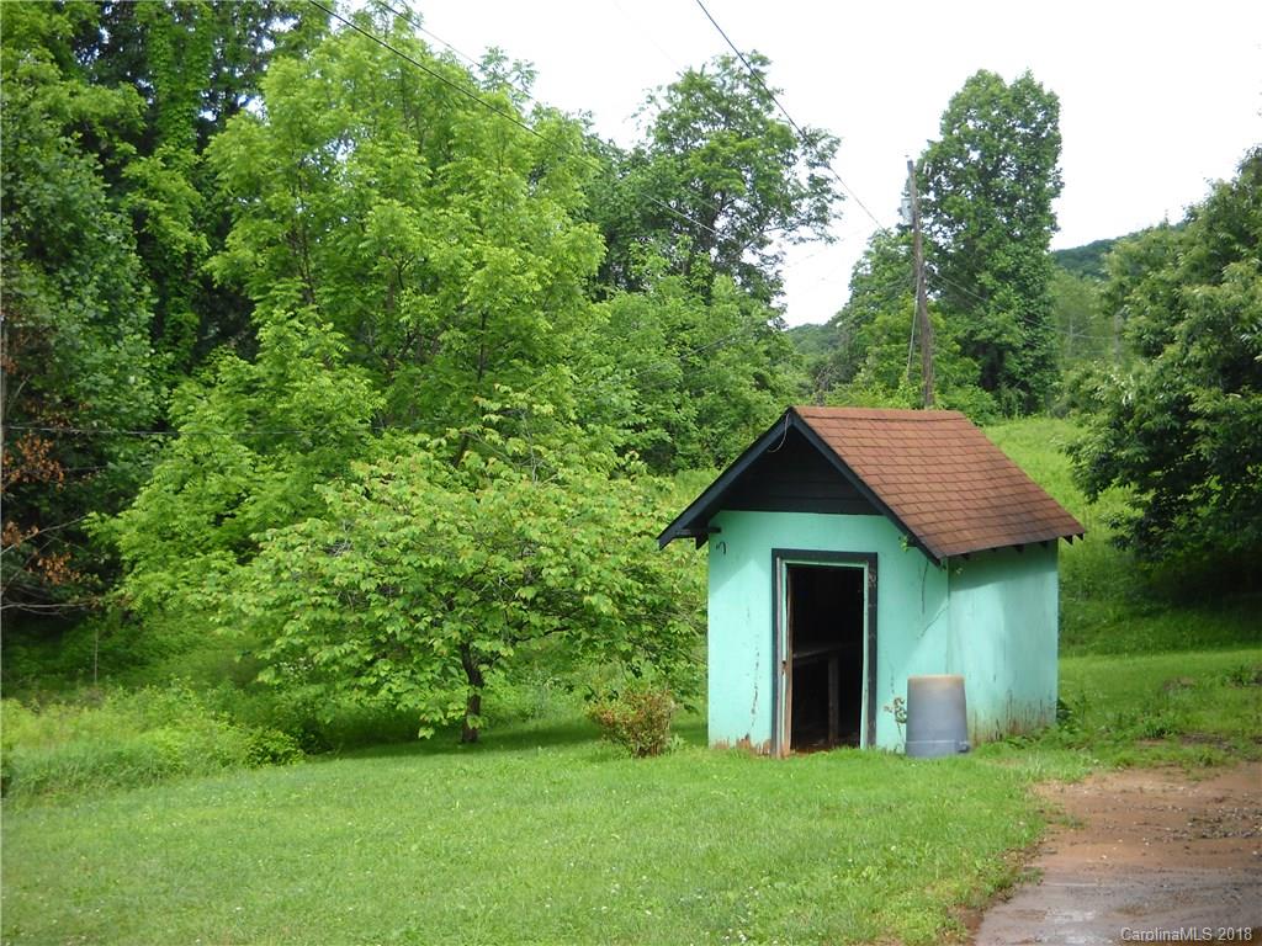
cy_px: 473
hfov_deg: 45.8
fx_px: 1495
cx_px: 631
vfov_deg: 35.1
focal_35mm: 41
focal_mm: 6.72
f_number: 5.5
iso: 64
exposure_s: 1/141
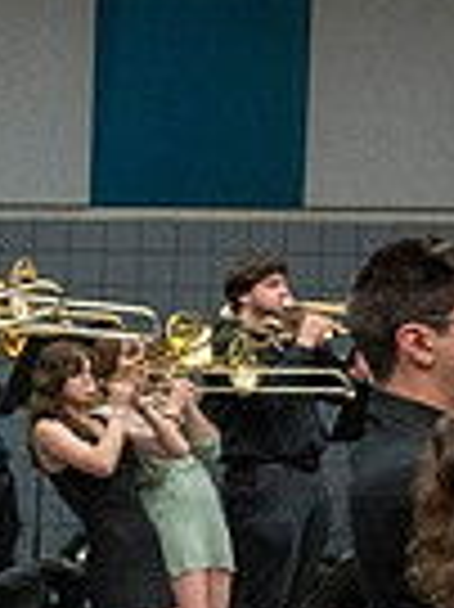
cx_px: -387
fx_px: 1734
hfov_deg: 13.3
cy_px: 421
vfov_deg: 19.8
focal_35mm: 99
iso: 10000
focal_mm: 24
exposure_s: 1/500
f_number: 4
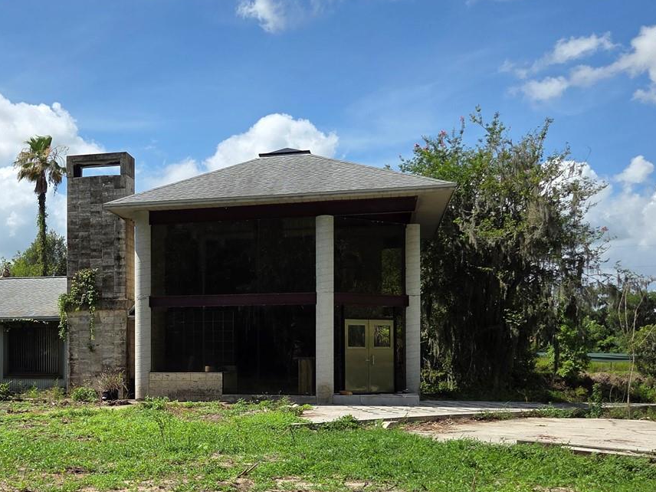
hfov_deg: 42.2
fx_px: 815
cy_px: 355
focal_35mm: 43
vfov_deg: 33.1
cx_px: 144
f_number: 1.8
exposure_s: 1/5699
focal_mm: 5.4
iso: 80
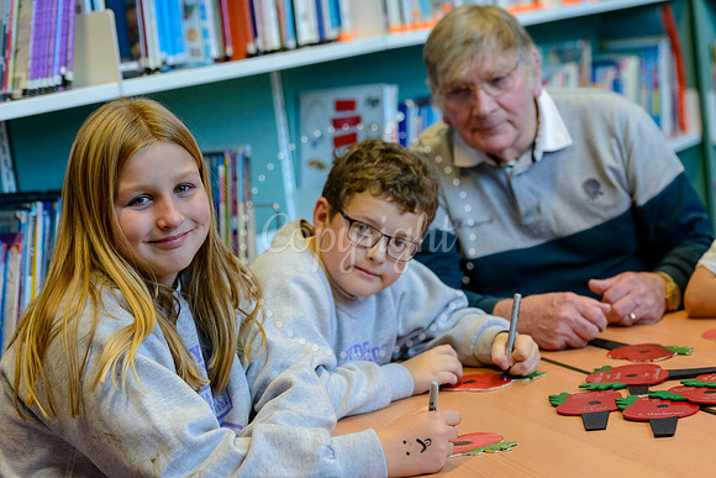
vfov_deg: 15.2
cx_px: 358
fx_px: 1790
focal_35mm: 90
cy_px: 239
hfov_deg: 22.6
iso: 3200
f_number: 4
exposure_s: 1/350
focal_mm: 90
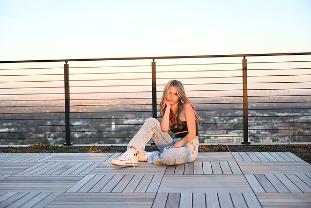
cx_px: 156
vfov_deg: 28.1
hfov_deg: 41.1
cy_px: 104
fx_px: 415
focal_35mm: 48
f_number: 2.8
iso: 200
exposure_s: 1/250
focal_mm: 48
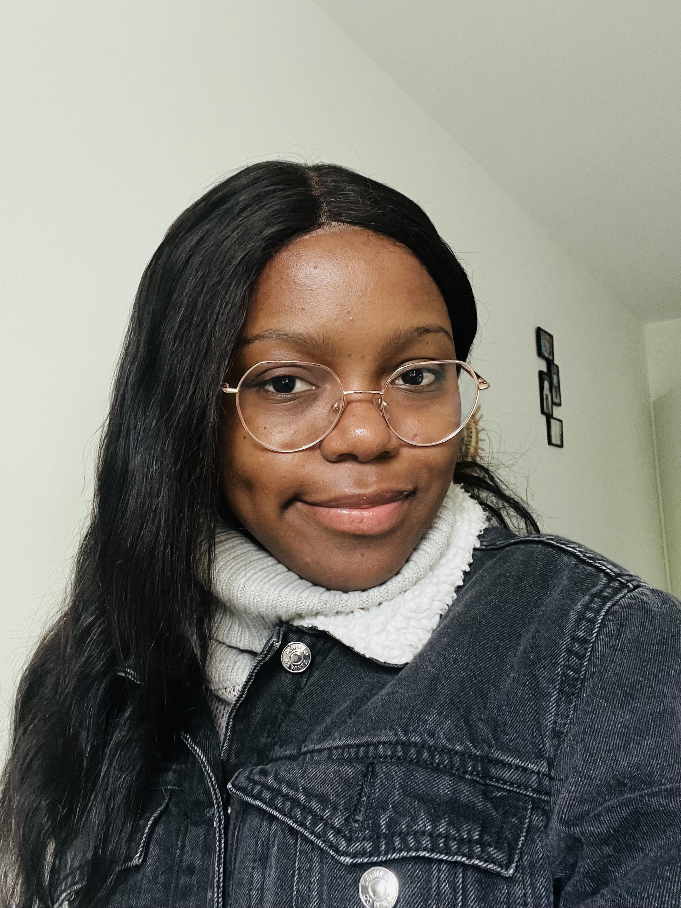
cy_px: 454
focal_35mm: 30
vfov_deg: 60.0
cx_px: 340
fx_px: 787
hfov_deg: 46.8
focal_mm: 2.71
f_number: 2.2
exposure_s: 1/34
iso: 400
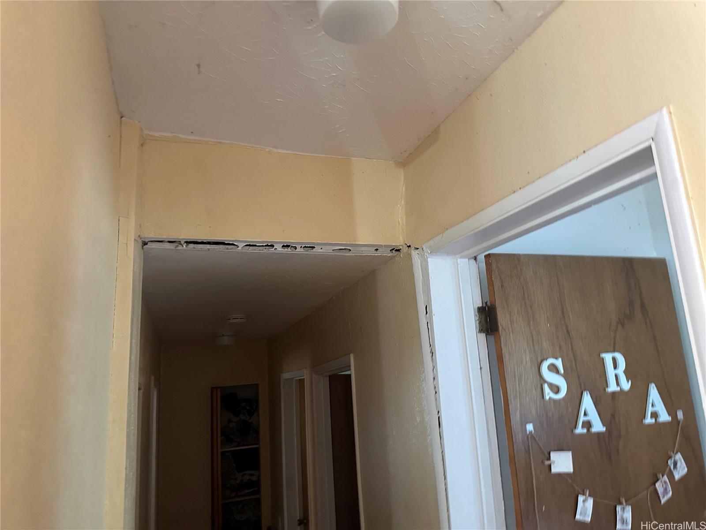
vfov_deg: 56.8
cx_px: 353
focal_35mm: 24
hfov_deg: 71.6
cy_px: 265
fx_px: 489
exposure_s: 1/30
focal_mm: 6.86
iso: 1000
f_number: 1.78
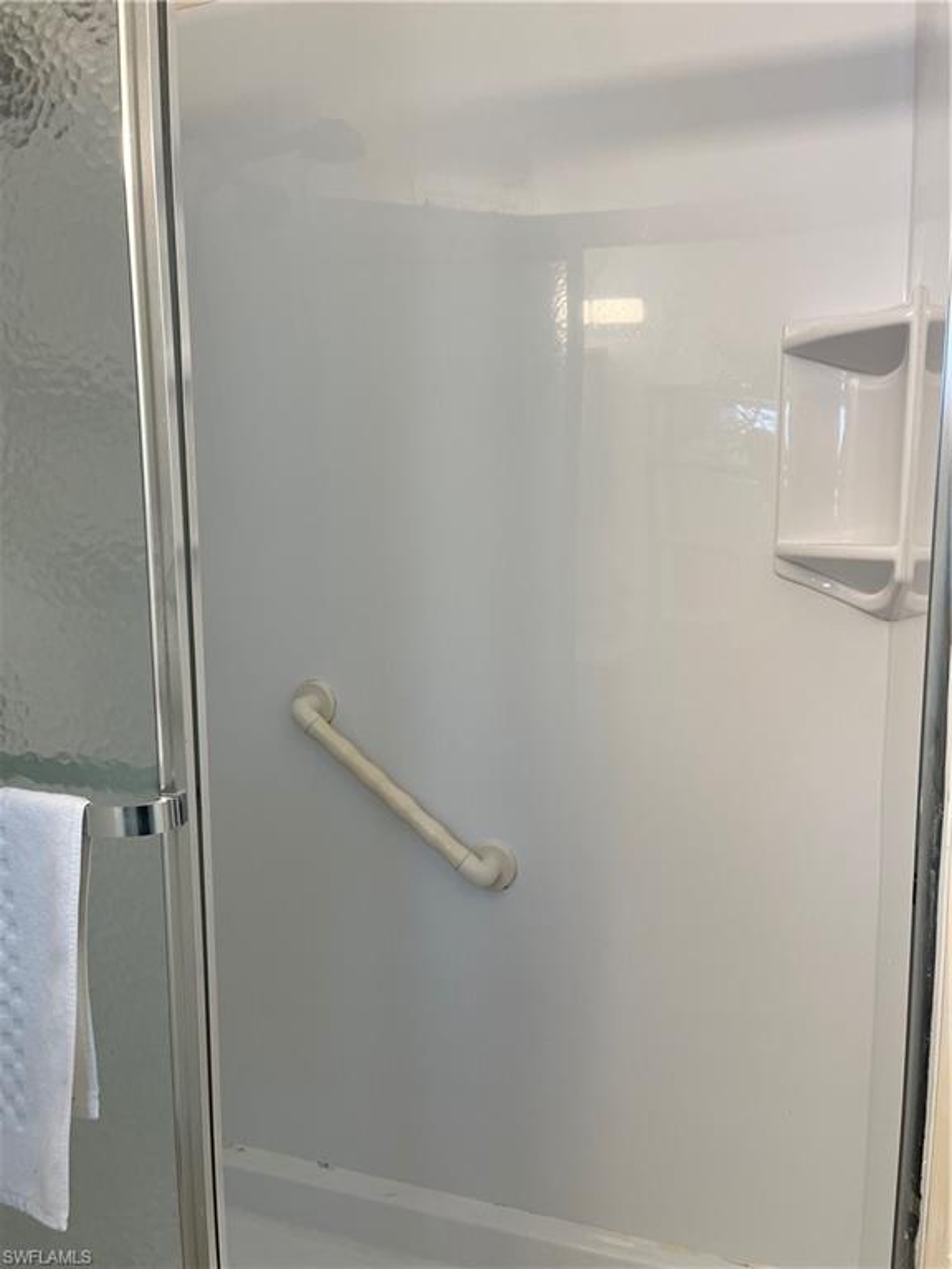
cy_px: 634
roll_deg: +0.4
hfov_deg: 53.1
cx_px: 476
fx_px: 953
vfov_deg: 67.3
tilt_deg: -7.5
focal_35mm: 26
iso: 100
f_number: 1.6
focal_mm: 5.1
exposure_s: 1/120
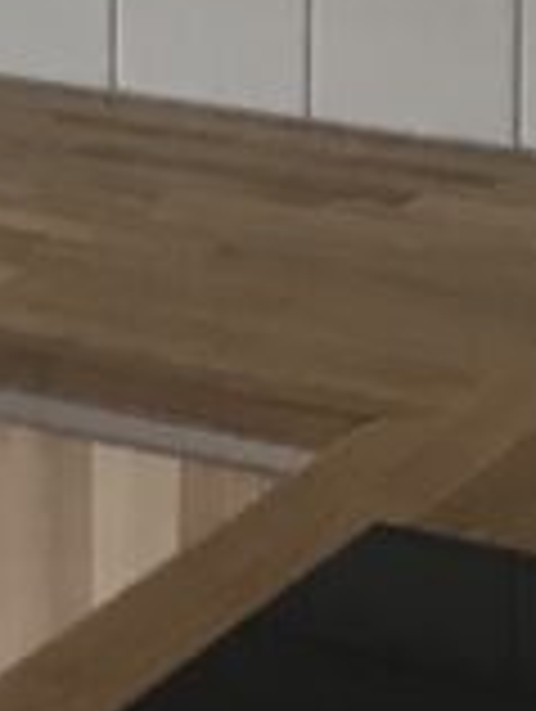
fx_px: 3727
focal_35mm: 181
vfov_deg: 10.4
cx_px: -694
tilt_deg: -3.8
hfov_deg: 7.7
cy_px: -495
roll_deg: -0.7
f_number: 1.8
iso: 32
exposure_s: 1/25
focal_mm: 3.99
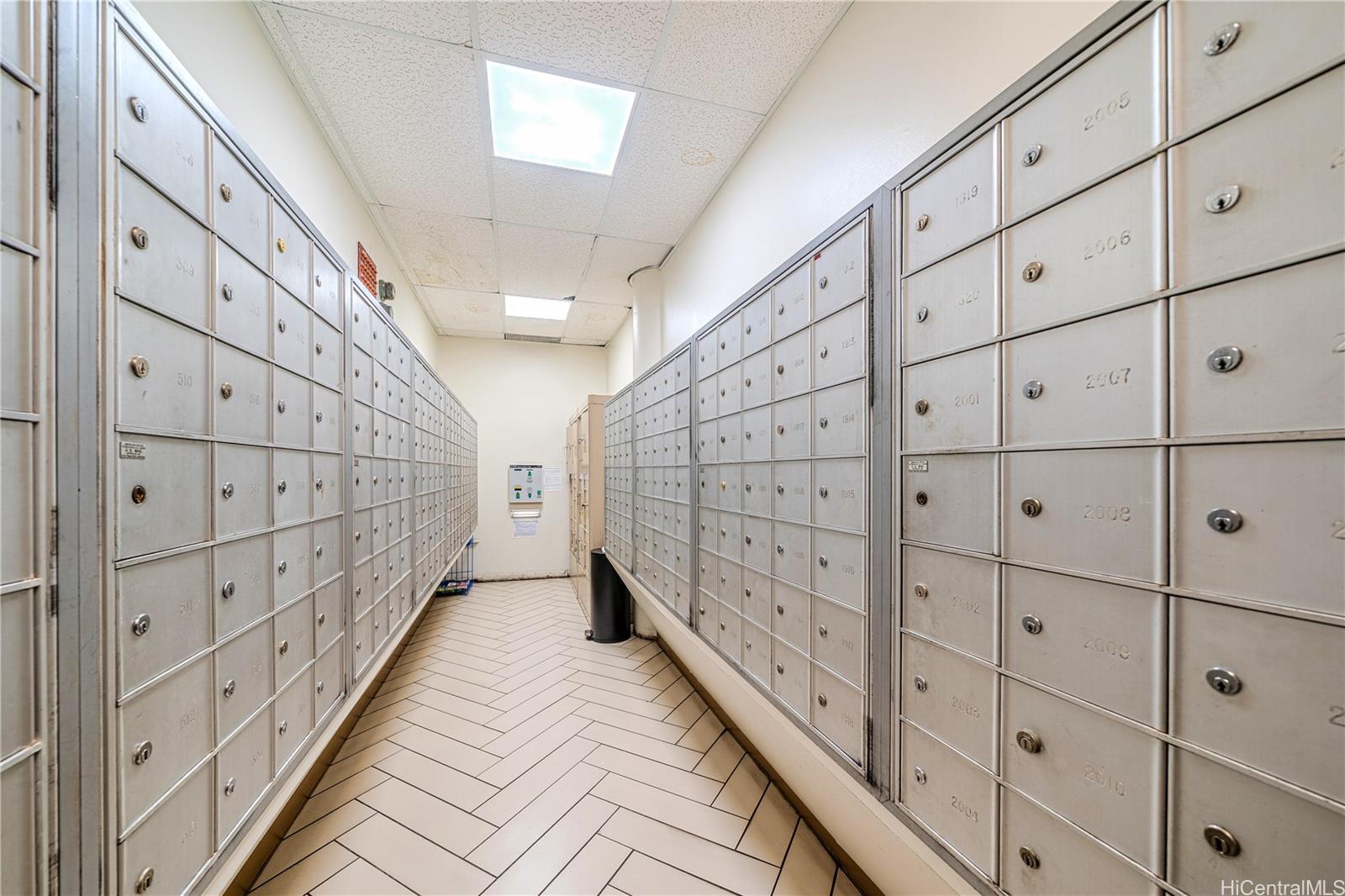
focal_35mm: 12
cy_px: 448
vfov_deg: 90.0
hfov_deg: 112.6
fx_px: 448
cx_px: 672
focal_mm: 12
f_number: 8
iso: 100
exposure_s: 1/10
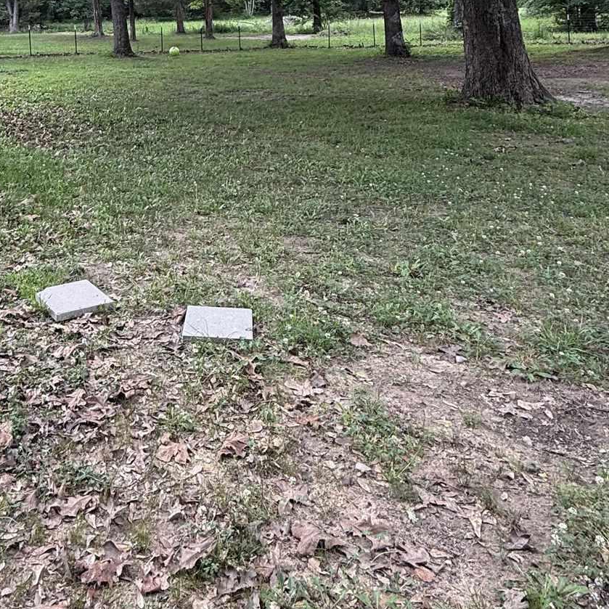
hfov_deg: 46.5
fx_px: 677
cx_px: 144
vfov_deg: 42.7
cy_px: 20
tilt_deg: -0.1
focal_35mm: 34
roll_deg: +1.3
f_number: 2.2
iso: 50
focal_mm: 2.22
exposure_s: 1/133
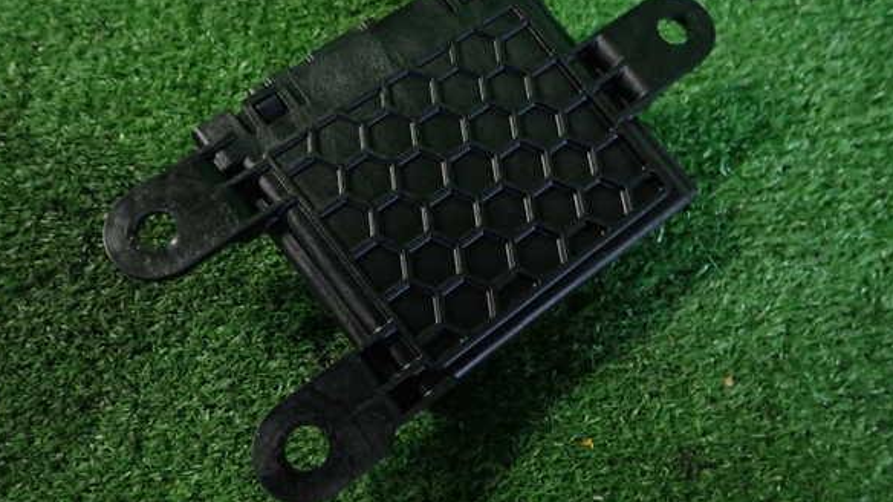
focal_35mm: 28
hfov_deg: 67.9
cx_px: 440
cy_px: 239
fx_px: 663
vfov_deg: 41.4
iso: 400
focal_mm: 4.5
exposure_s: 1/30
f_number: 2
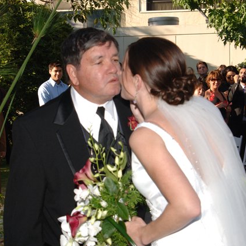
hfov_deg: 16.3
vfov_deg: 16.3
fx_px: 857
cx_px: 102
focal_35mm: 107
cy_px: 124
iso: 400
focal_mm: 55
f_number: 7.6
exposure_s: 1/250
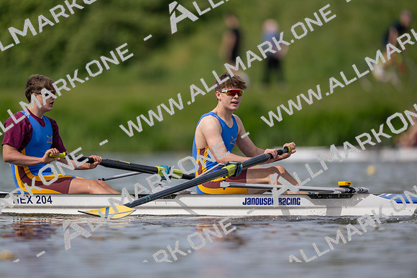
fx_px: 6951
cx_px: 208
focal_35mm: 600
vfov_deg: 2.3
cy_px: 139
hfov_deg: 3.4
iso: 280
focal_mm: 600
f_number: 4
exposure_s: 1/2500
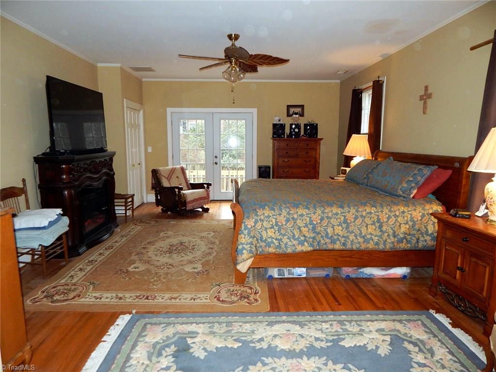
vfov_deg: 61.1
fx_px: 315
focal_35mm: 22
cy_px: 186
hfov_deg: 76.4
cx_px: 248
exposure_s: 1/30
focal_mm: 4
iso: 250
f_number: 3
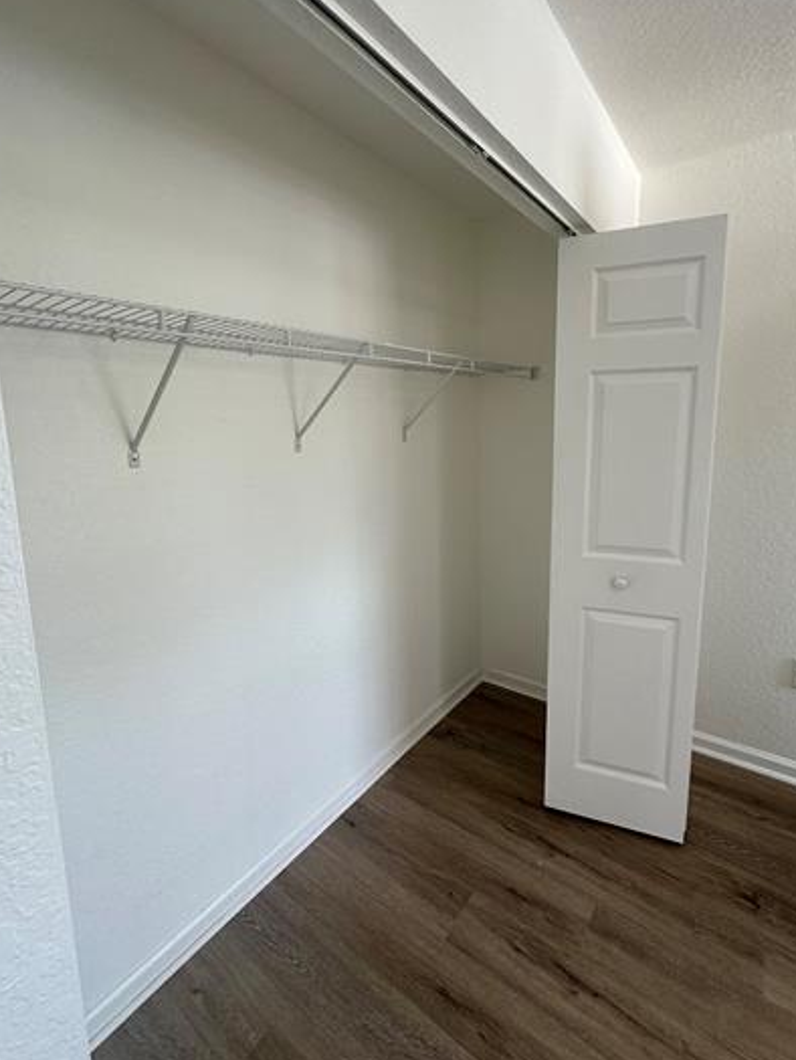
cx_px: 390
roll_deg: +0.2
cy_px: 483
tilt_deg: -7.6
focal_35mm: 16
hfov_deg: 78.1
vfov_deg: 94.2
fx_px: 490
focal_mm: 2.22
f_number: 2.2
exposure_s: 1/120
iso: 100
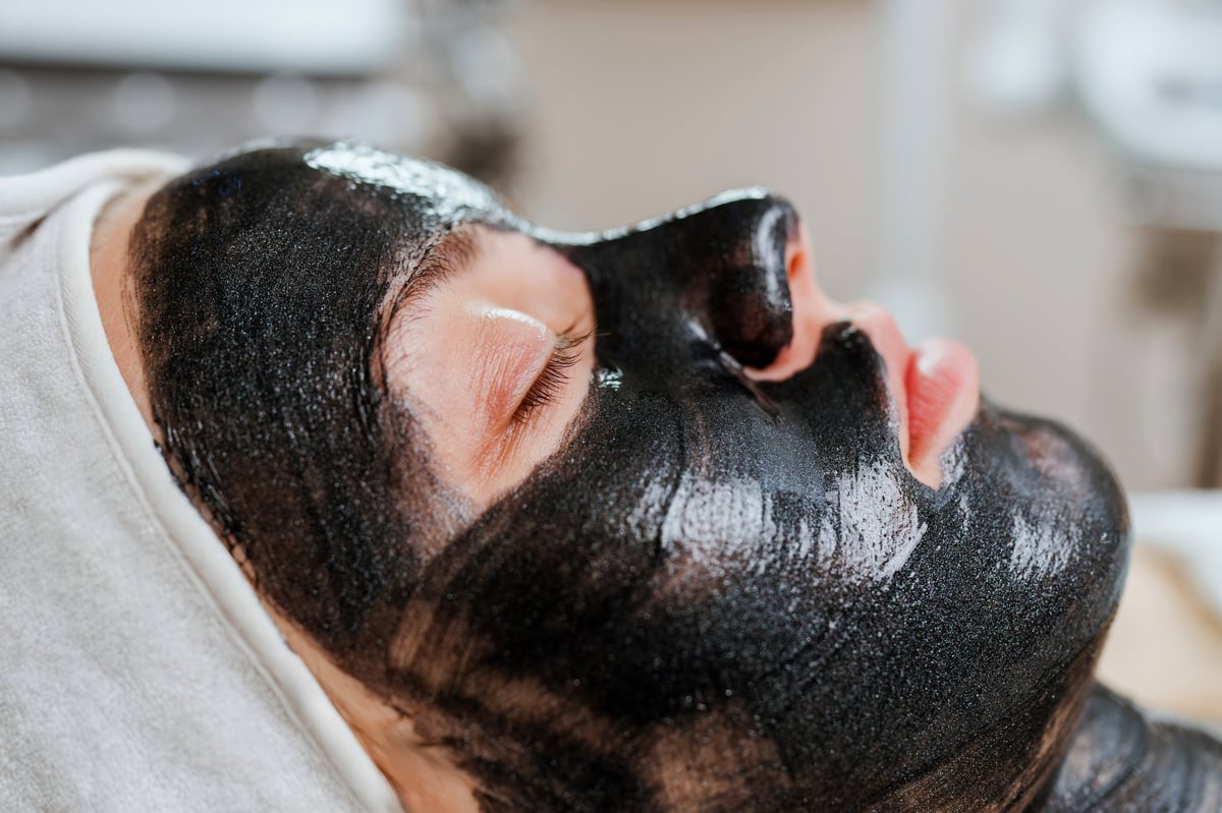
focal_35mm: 35
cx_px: 611
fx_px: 1188
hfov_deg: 54.5
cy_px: 406
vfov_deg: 37.8
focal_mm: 35
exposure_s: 1/250
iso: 320
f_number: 2.5
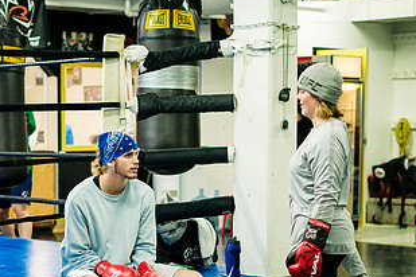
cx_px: 174
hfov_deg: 21.7
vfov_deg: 14.5
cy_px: 221
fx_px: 1086
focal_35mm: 94
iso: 2000
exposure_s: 1/500
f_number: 1.8
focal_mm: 50
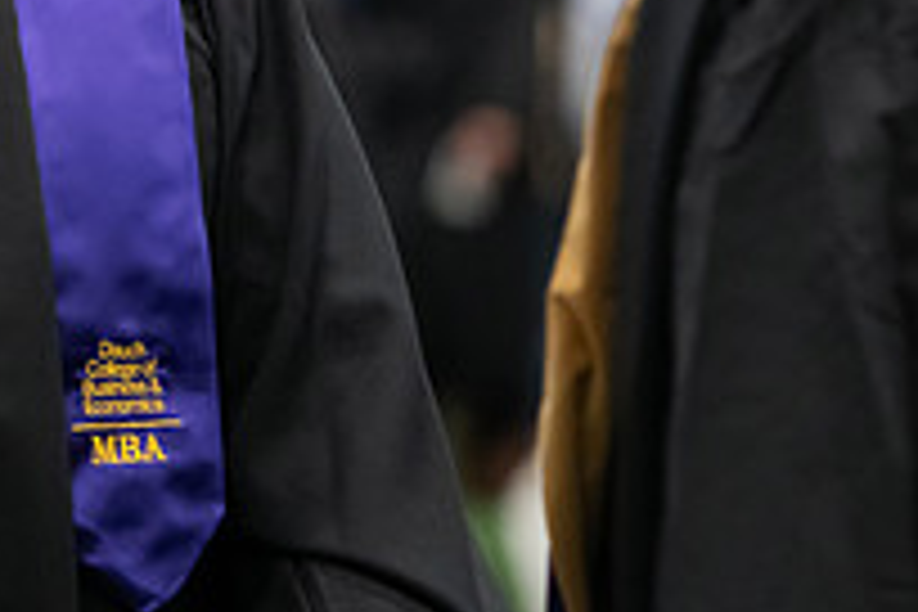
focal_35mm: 454
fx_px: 11576
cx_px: 9
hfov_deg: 4.5
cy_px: -137
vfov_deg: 3.0
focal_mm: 160
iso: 3200
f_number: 3.2
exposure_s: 1/200
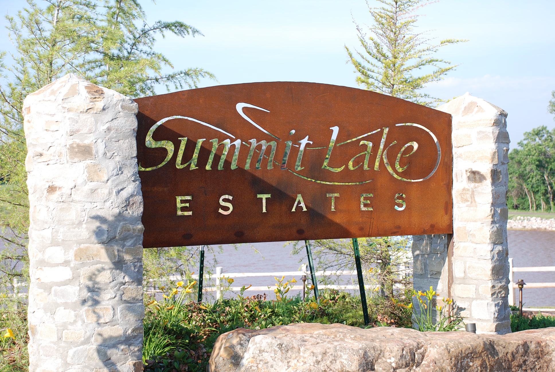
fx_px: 1111
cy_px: 186
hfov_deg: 28.0
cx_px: 278
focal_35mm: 72
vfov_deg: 19.0
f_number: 5.6
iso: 100
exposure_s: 1/125
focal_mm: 48
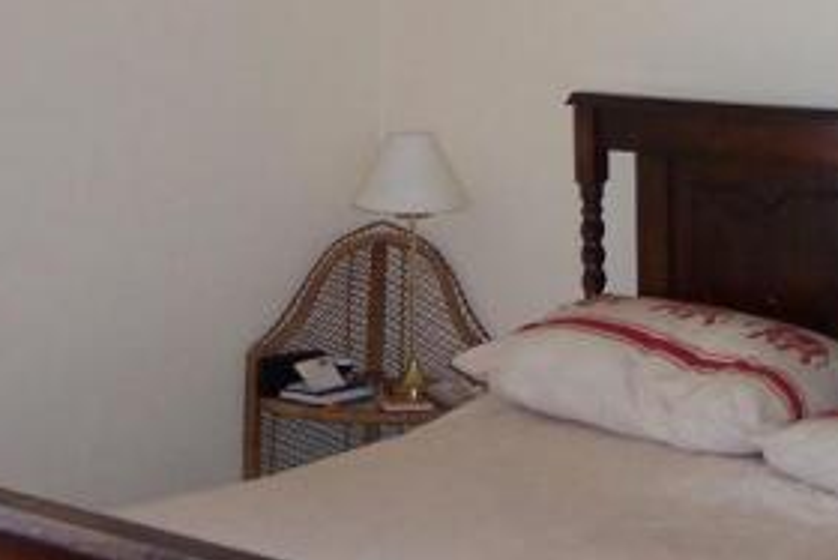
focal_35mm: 89
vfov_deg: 15.2
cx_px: 666
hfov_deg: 22.6
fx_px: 2073
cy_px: 67
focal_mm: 8
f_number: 2.8
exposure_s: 1/30
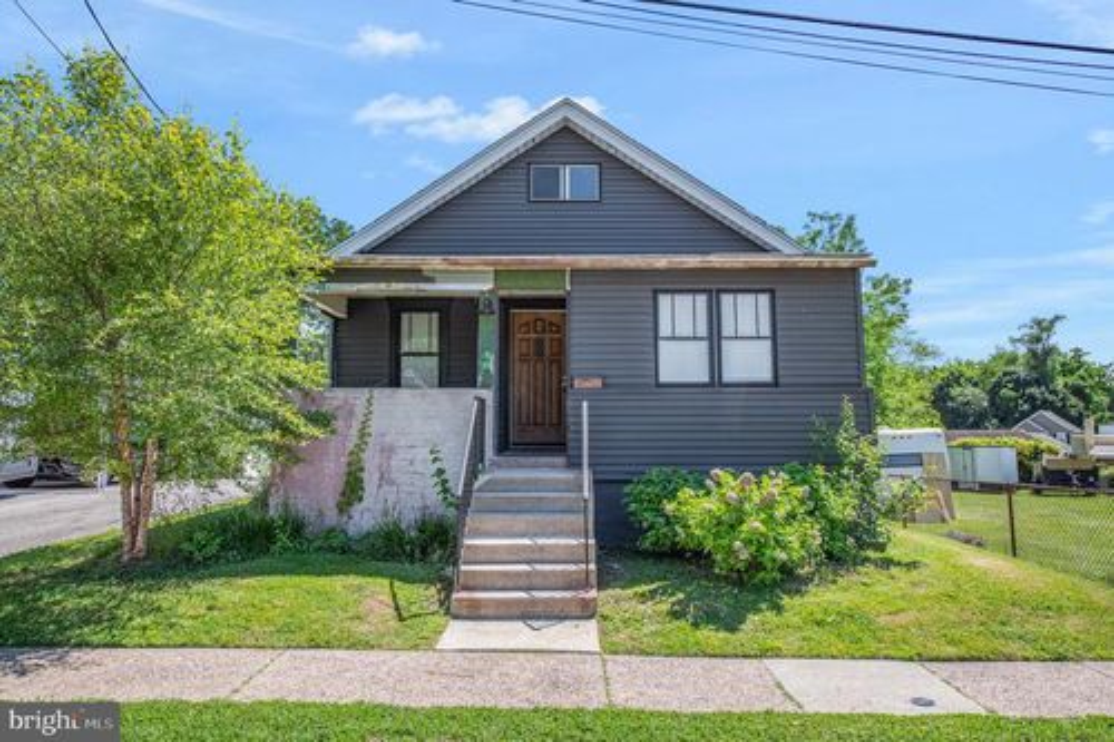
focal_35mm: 24
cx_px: 557
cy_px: 371
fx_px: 742
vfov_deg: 53.1
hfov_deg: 73.8
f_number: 5.6
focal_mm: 24
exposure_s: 1/250
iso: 100
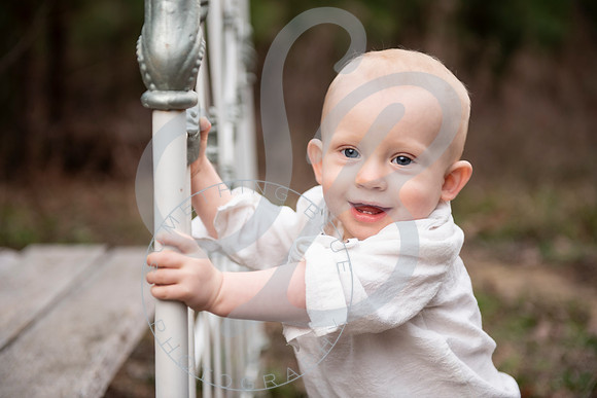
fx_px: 1161
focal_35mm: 70
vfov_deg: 19.5
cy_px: 199
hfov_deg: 28.8
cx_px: 298
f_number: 2.8
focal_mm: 70
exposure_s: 1/250
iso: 250
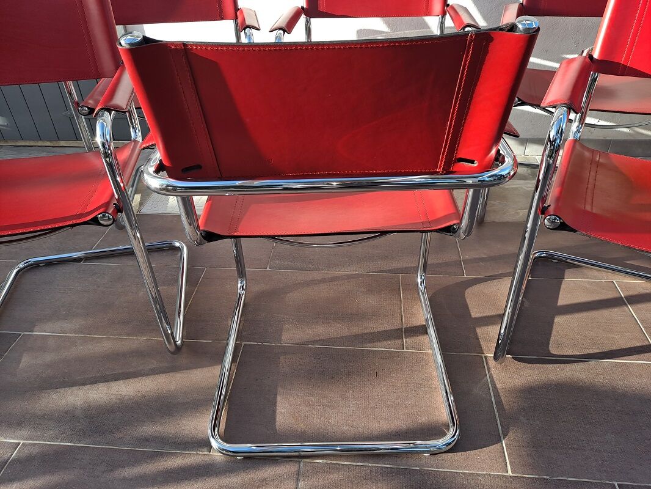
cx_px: 326
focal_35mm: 25
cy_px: 244
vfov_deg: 54.9
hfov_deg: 69.4
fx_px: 470
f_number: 2
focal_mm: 4.6
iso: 32
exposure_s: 1/136
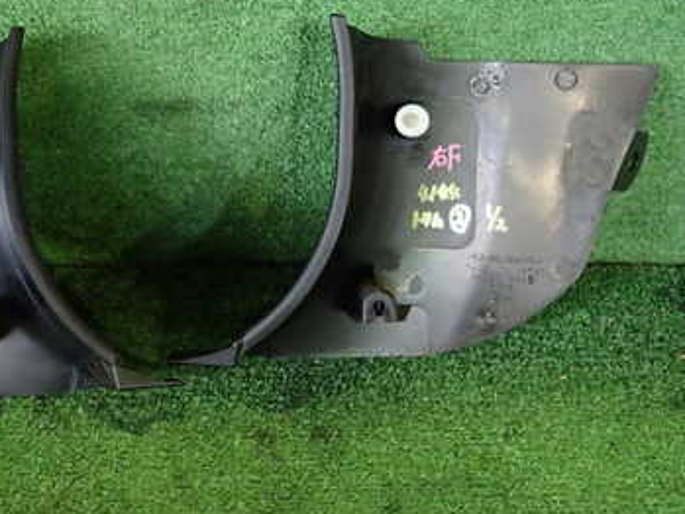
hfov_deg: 42.3
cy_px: 129
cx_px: 159
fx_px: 851
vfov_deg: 33.0
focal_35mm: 43
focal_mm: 4.5
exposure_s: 1/30
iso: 800
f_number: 2
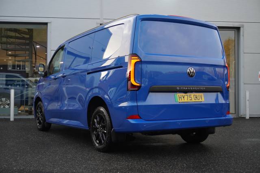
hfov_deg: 42.3
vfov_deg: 28.9
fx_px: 336
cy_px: 86
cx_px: 130
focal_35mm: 46
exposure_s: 1/200
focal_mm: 31
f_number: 4.5
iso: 800
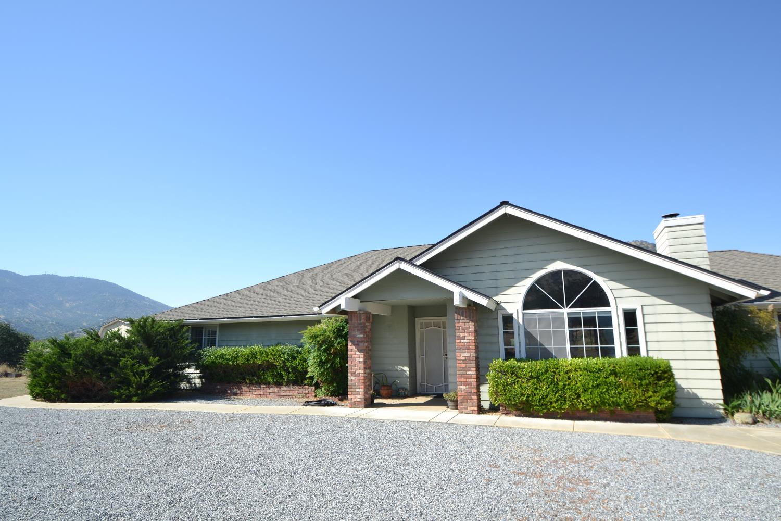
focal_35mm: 18
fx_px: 390
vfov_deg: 67.4
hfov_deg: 90.0
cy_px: 260
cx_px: 390
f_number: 7.1
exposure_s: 1/200
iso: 100
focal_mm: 12
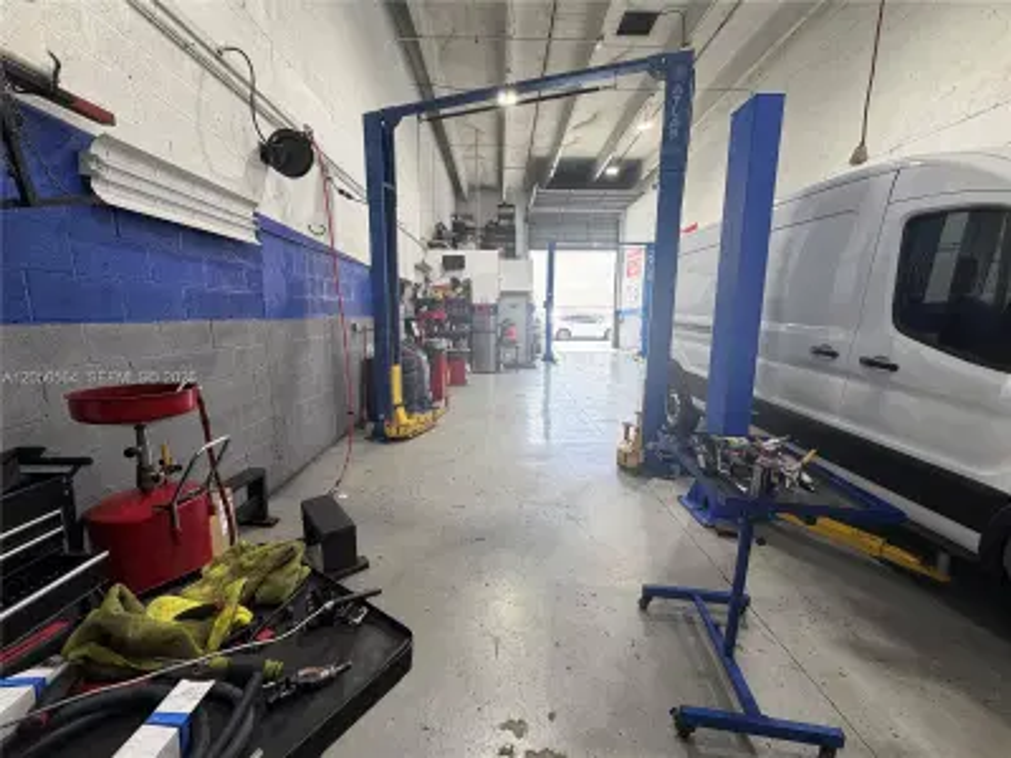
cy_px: 379
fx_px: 409
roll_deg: -0.9
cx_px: 506
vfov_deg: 85.7
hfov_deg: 102.1
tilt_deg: -9.4
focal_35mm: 14
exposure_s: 1/120
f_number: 2.2
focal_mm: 2.22
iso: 100
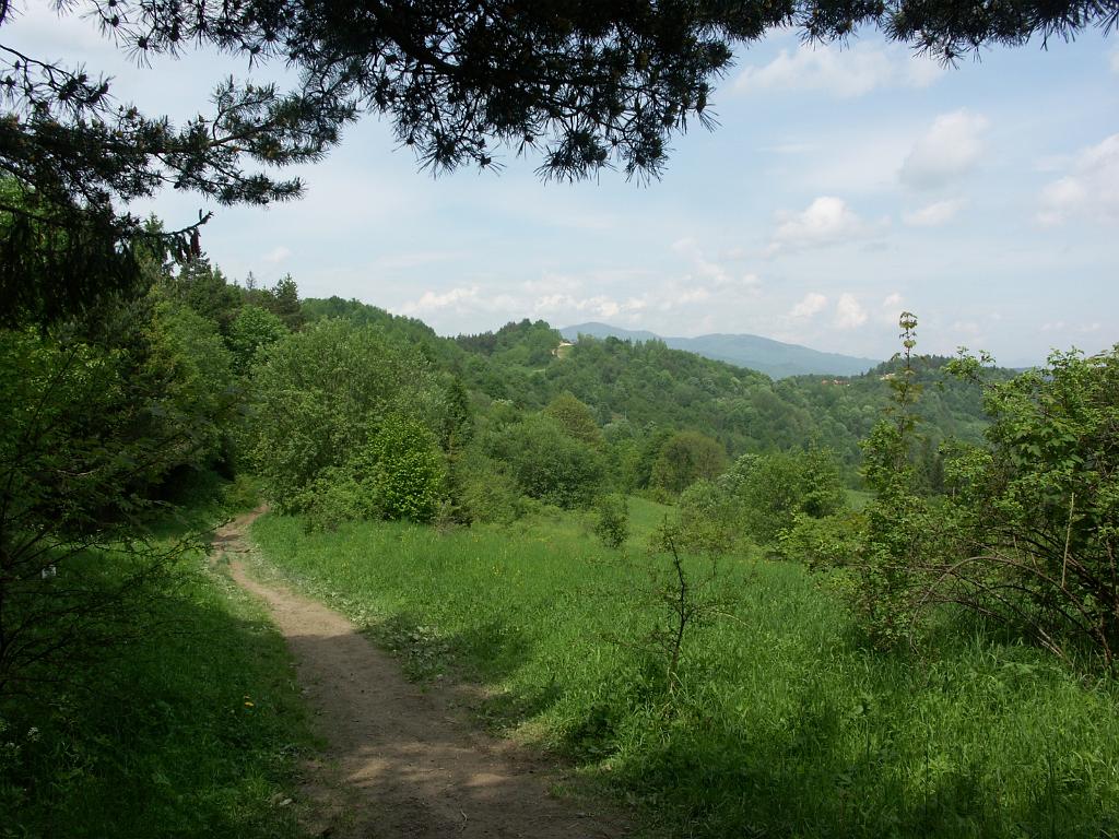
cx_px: 560
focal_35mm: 34
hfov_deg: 54.0
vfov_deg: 41.8
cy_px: 420
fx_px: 1099
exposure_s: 1/250
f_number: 7.1
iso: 64
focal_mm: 8.7
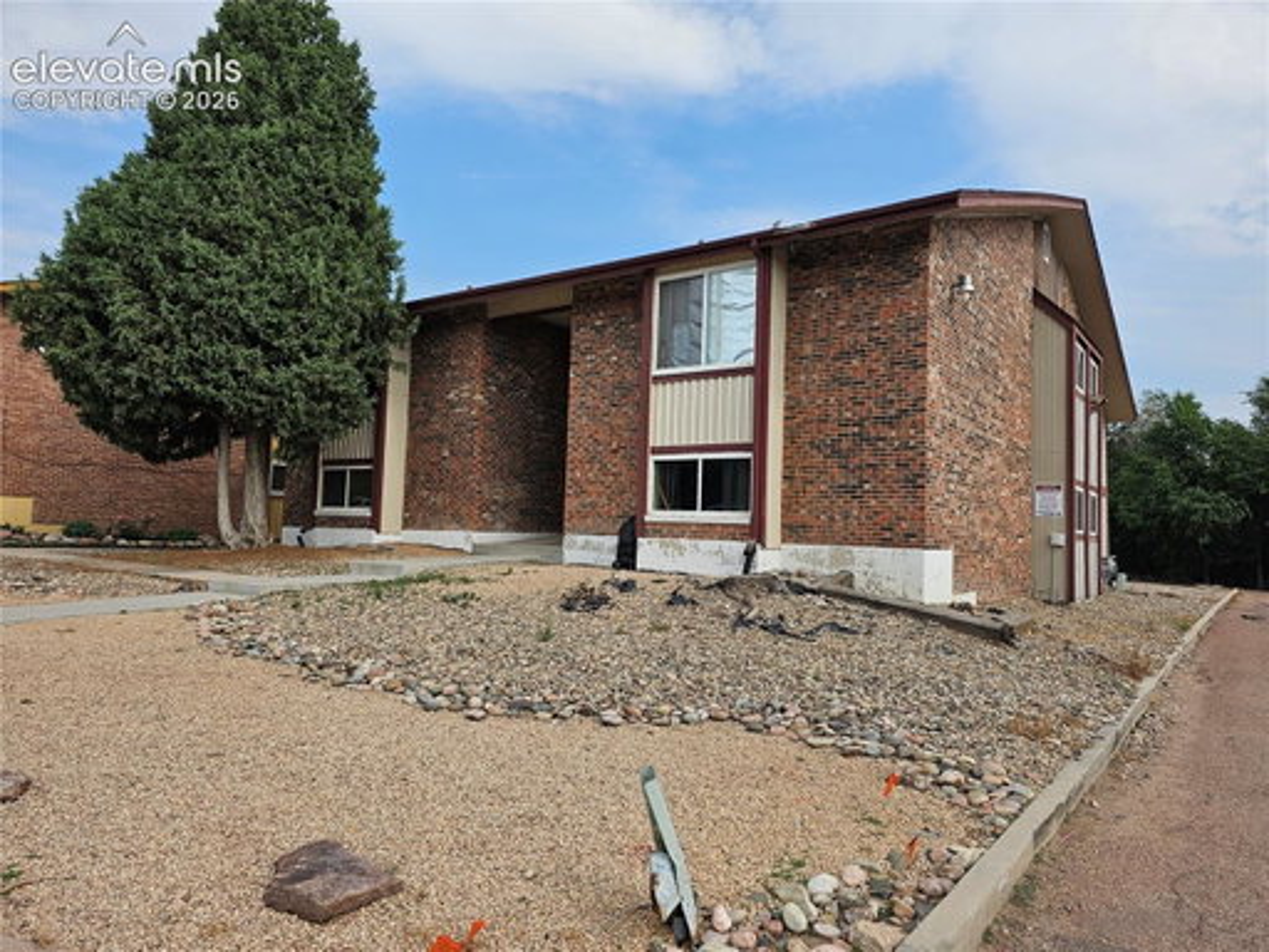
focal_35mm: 23
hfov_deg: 73.9
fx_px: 843
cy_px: 476
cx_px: 634
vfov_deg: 58.9
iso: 10
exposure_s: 1/696
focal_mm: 6.3
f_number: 1.7
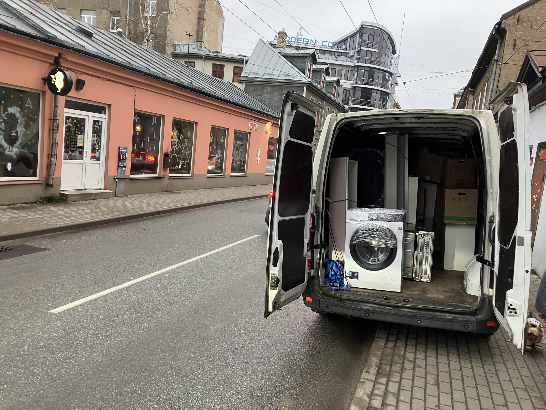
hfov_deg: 63.4
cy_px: 205
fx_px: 442
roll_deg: -5.8
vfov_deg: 49.7
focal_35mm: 28
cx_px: 273
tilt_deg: -6.1
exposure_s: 1/64
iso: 80
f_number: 1.8
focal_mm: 3.99
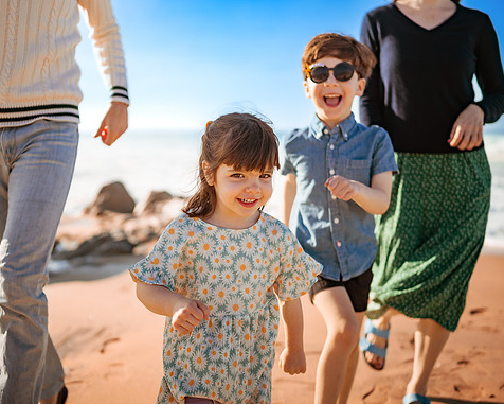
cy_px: 204
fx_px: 597
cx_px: 223
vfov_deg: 37.3
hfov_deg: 45.7
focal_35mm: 40
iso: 100
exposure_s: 1/8000
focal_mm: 35
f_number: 1.8
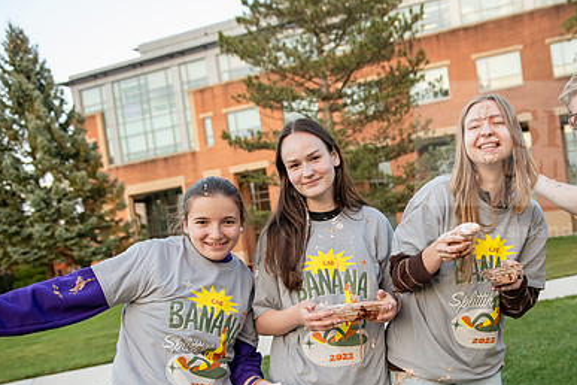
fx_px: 673
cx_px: 370
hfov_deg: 45.9
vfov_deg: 31.6
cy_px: 262
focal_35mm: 42
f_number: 3.2
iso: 800
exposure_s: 1/320
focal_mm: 28
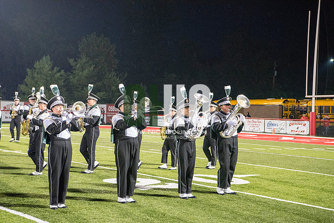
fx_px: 650
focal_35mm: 70
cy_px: 112
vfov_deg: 19.5
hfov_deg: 28.8
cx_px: 167
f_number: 5.6
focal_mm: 70
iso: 5000
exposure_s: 1/125
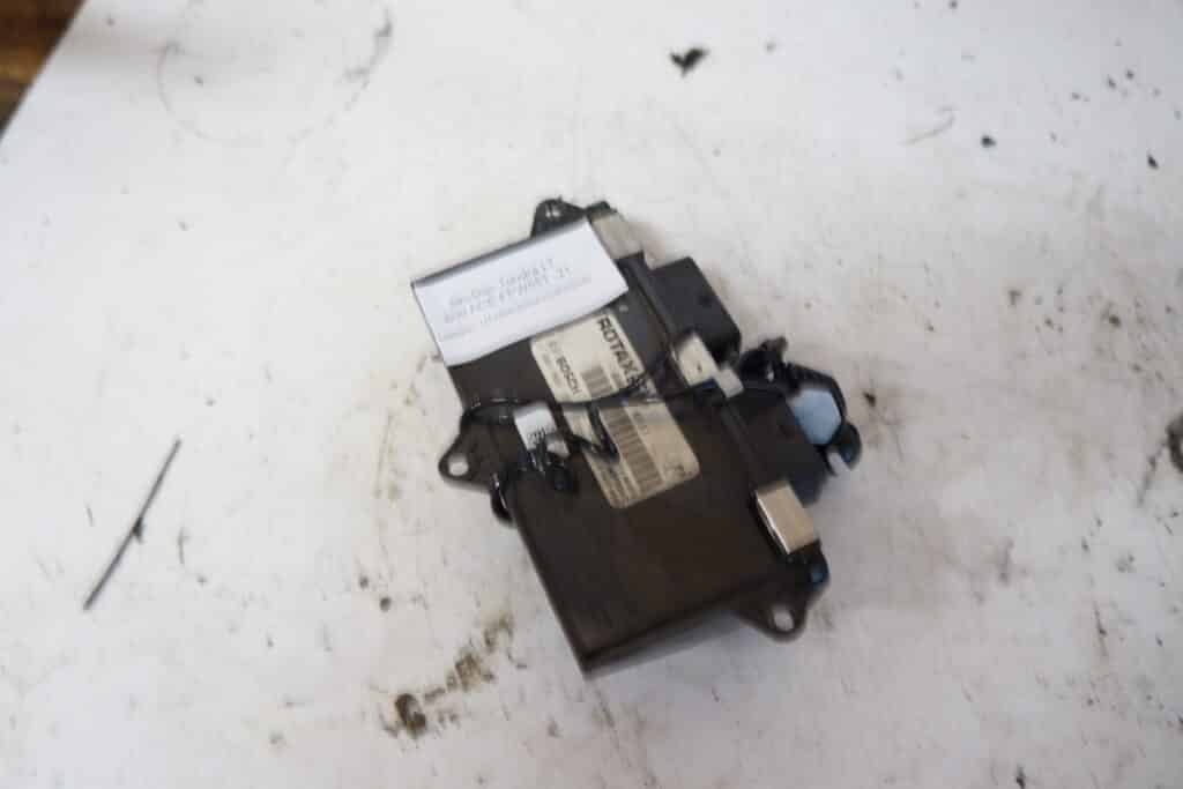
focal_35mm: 27
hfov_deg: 67.4
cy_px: 394
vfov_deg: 47.9
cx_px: 592
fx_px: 887
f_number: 3.5
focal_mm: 18
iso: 100
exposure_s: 1/4
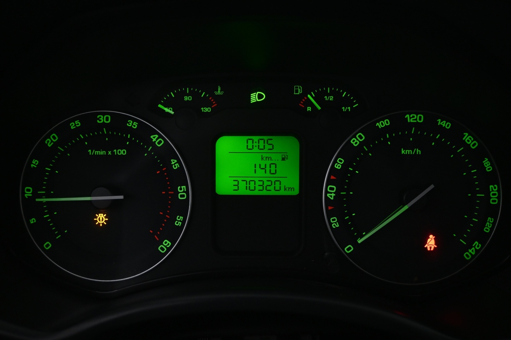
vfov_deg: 39.1
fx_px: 479
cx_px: 256
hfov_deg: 56.1
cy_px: 170
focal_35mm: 34
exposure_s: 1/20
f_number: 4
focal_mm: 22.5
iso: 1600
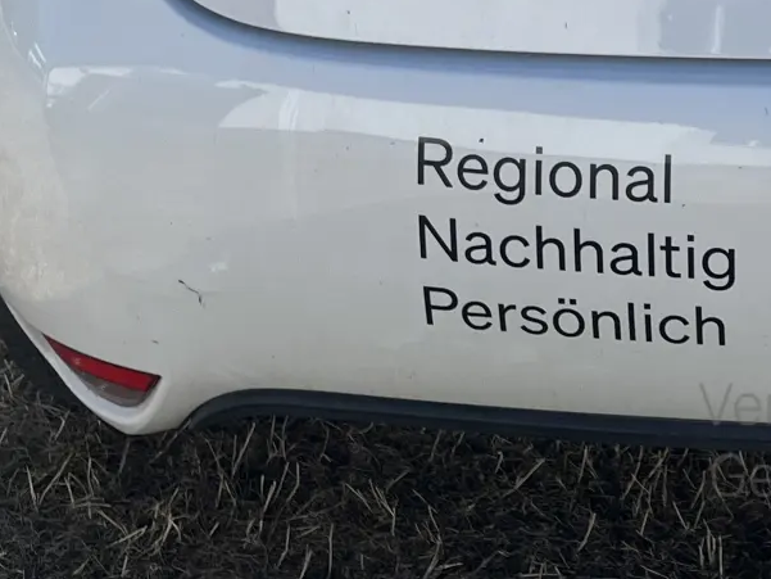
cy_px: -241
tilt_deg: -16.3
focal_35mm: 83
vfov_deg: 16.5
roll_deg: -4.2
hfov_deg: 22.1
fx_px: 1849
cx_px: 881
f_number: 1.6
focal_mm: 5.1
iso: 50
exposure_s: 1/2463
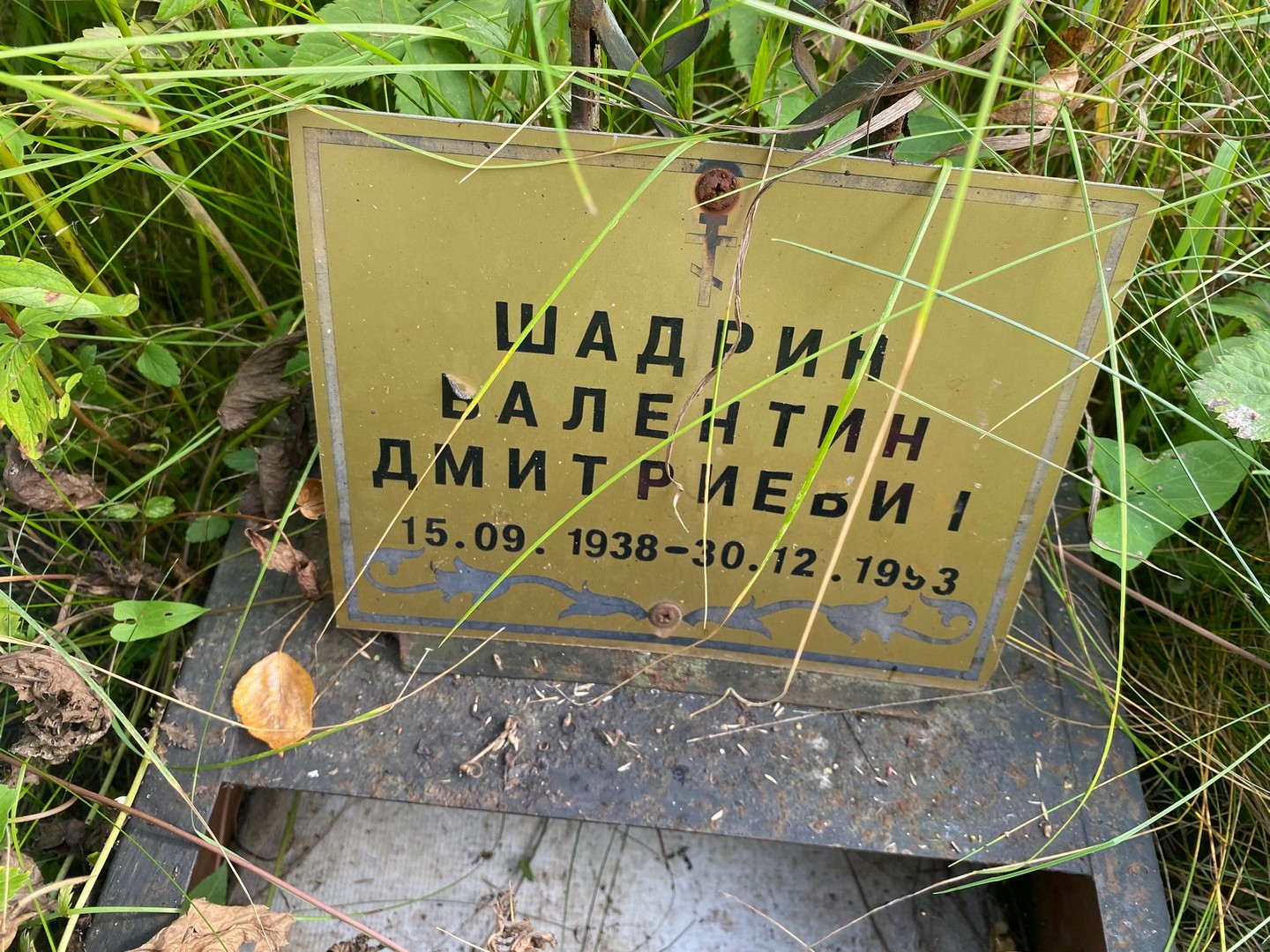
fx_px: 954
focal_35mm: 26
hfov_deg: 67.3
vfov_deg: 53.1
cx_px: 635
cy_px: 476
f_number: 1.8
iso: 40
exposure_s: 1/122
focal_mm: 4.25
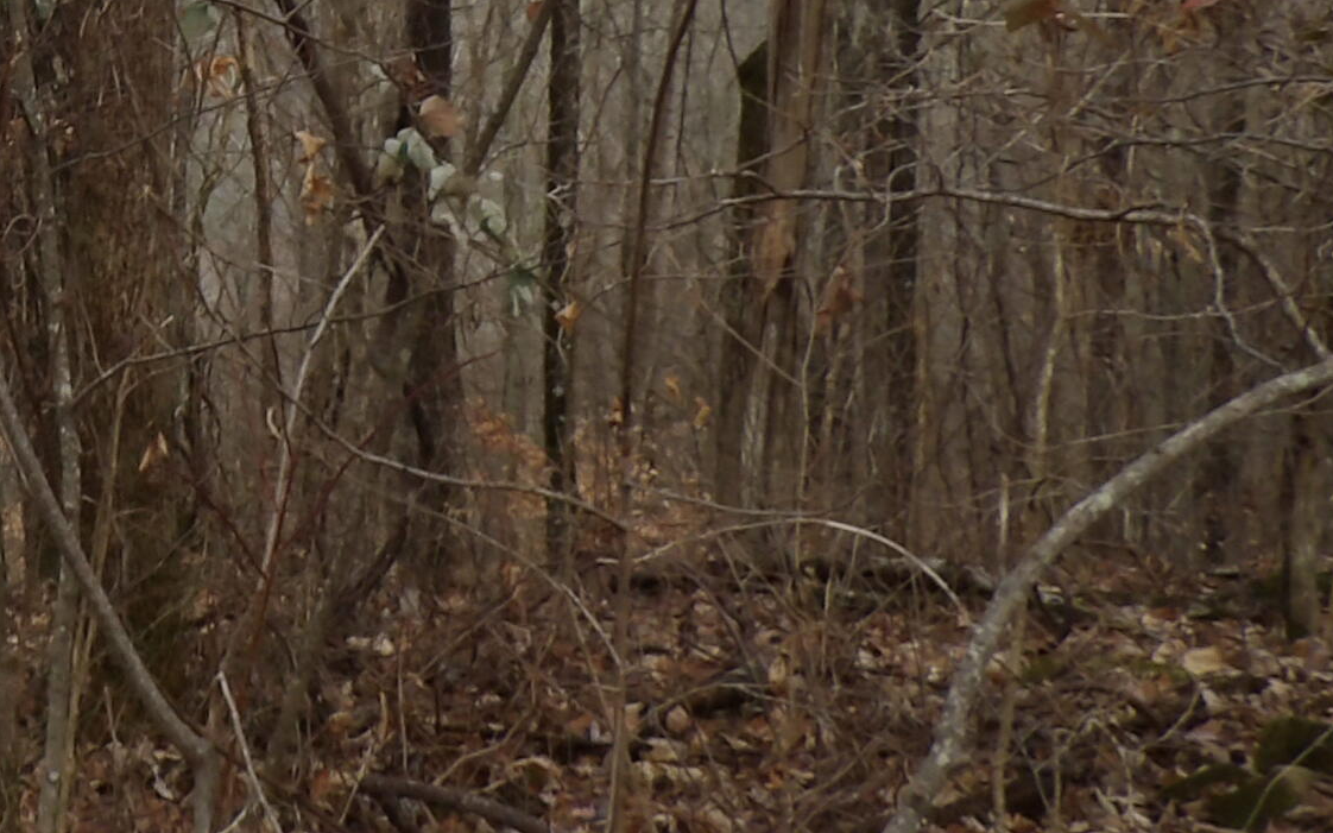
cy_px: -82
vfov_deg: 18.4
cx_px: -274
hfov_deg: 26.7
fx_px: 2470
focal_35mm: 68
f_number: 7.4
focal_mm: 4.3
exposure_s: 1/60
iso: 110
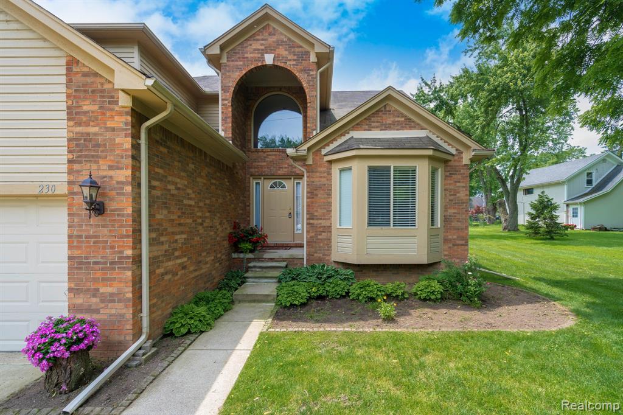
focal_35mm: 16
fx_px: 277
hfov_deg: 96.8
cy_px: 208
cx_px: 312
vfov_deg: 73.7
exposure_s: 1/125
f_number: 7.1
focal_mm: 16
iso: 250
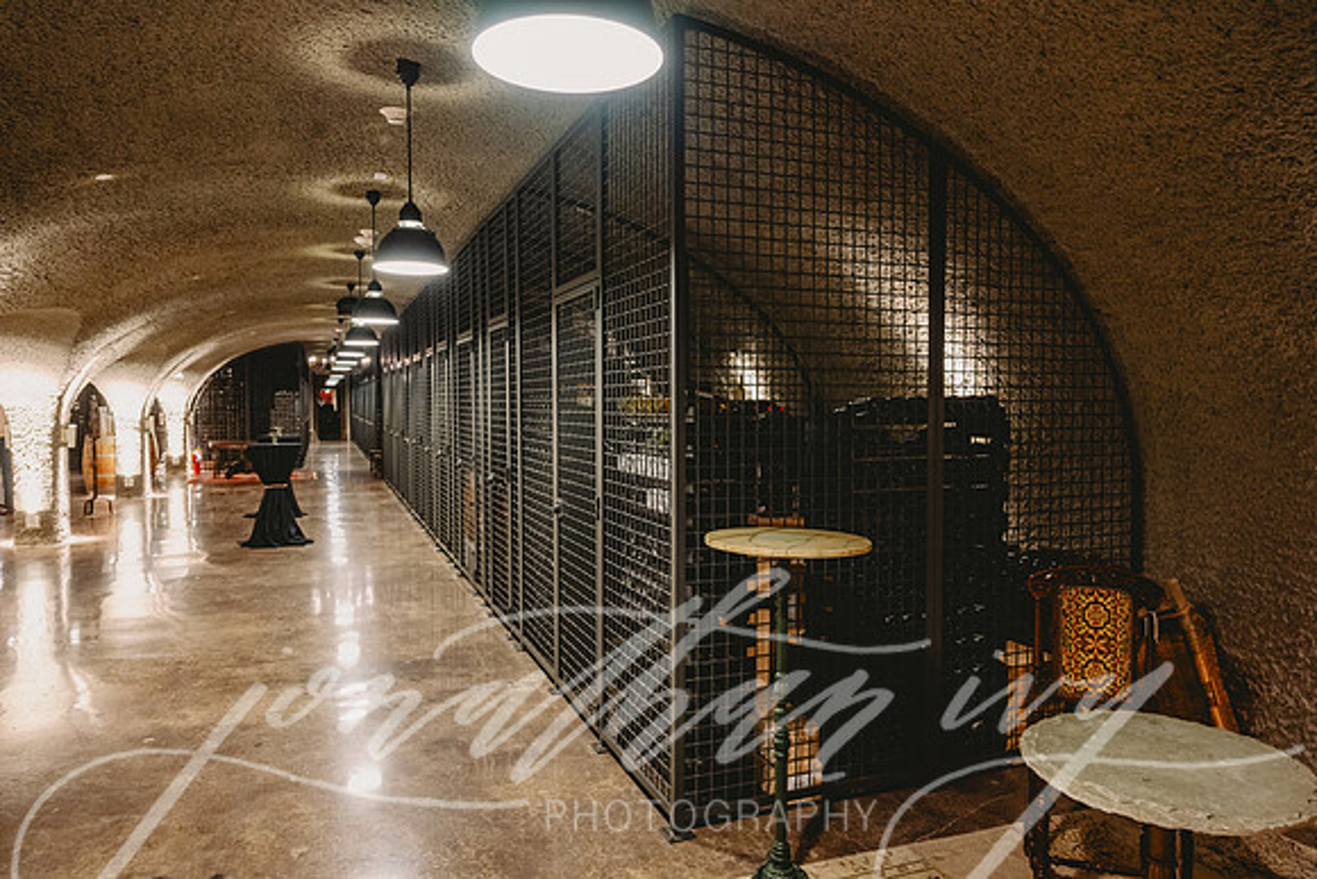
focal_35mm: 24
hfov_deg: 73.7
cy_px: 440
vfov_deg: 53.2
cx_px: 658
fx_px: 878
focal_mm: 24
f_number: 5
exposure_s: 1/4
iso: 1250
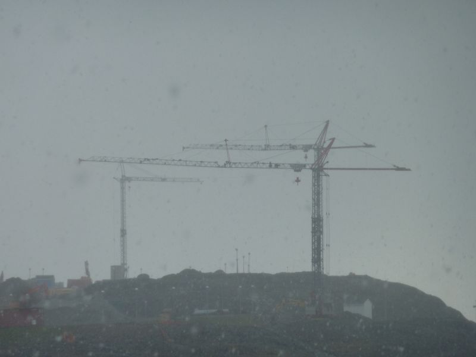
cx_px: 238
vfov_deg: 5.7
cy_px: 178
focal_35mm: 260
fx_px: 3575
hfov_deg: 7.6
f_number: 4.7
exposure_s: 1/250
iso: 80
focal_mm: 42.6
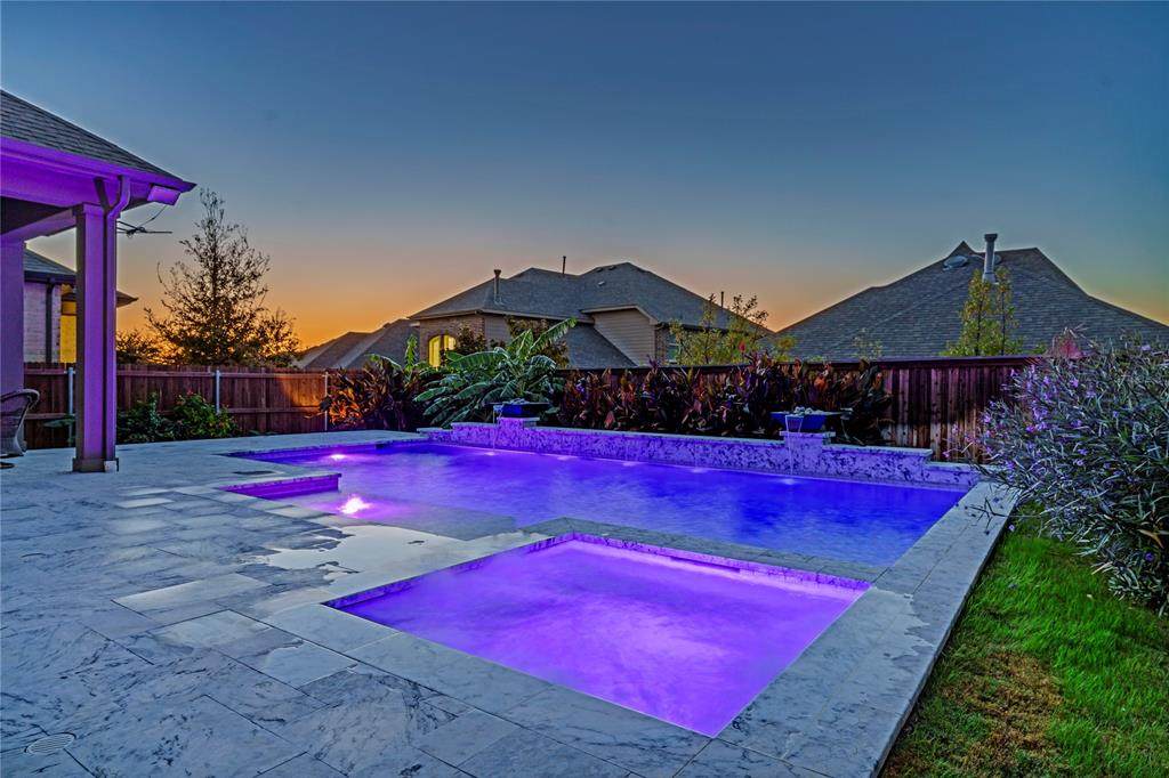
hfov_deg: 81.2
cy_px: 389
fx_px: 682
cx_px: 584
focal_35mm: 21
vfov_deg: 59.5
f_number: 7.1
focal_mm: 21
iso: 320
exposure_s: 1/2
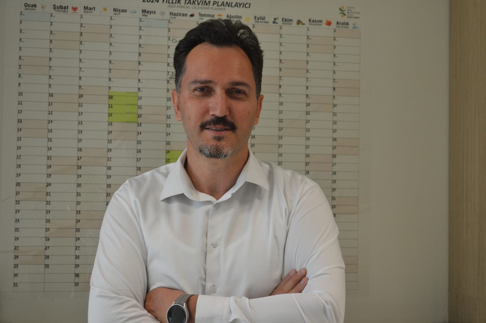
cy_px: 162
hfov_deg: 33.4
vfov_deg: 22.6
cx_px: 243
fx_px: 810
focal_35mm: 60
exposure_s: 1/60
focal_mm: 40
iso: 560
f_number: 5.3
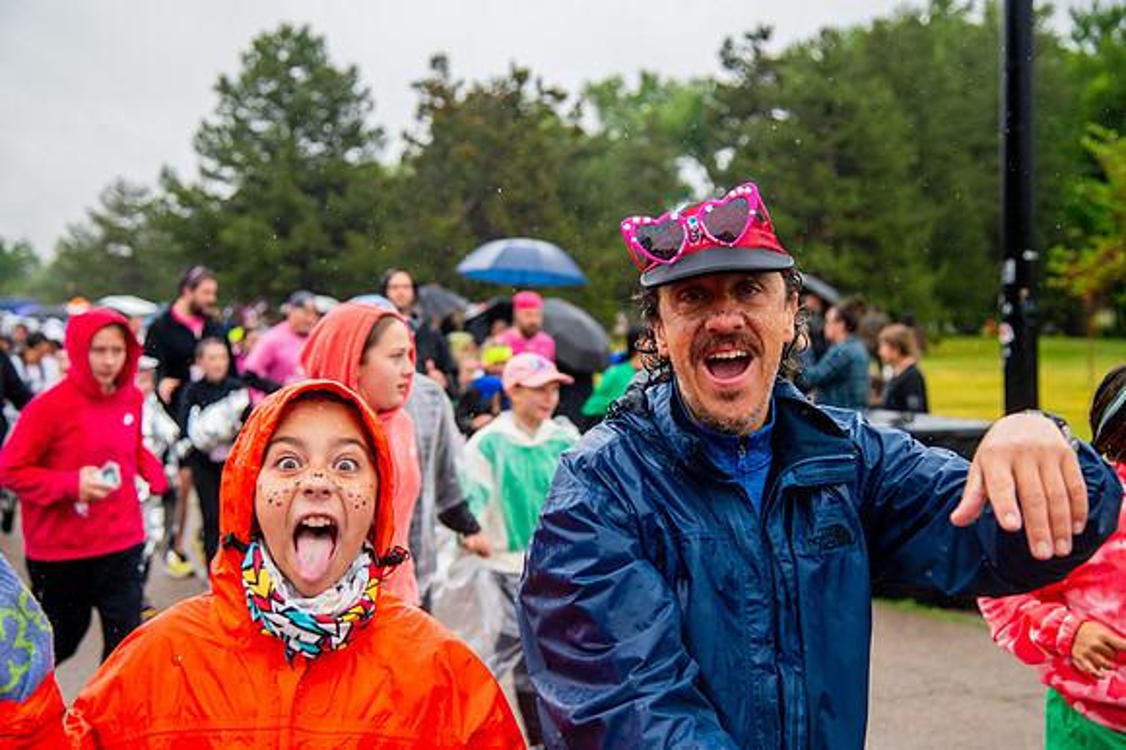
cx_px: 563
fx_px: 1656
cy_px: 375
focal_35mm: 53
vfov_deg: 25.5
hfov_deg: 37.5
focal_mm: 50
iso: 1600
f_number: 4
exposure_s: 1/1600
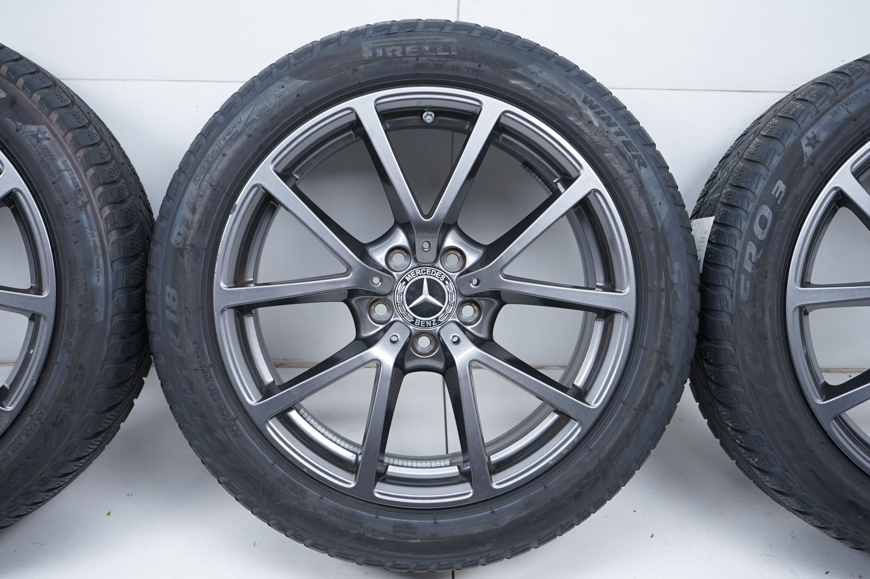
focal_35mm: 44
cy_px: 290
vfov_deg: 30.5
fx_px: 1062
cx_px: 435
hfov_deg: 44.5
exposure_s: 1/125
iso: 250
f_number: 7.1
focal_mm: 44
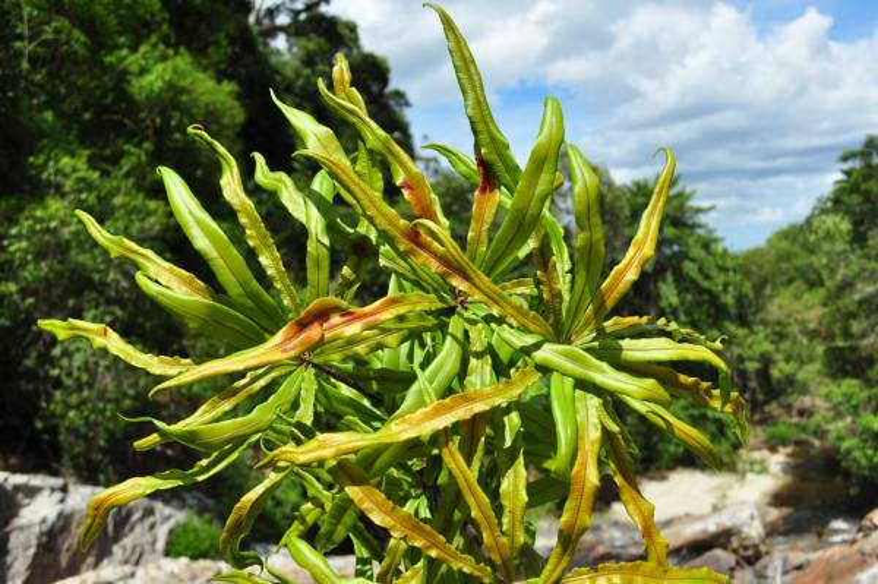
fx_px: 804
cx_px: 439
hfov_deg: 57.3
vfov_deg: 39.9
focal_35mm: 33
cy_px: 292
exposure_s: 1/800
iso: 250
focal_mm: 22
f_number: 7.1
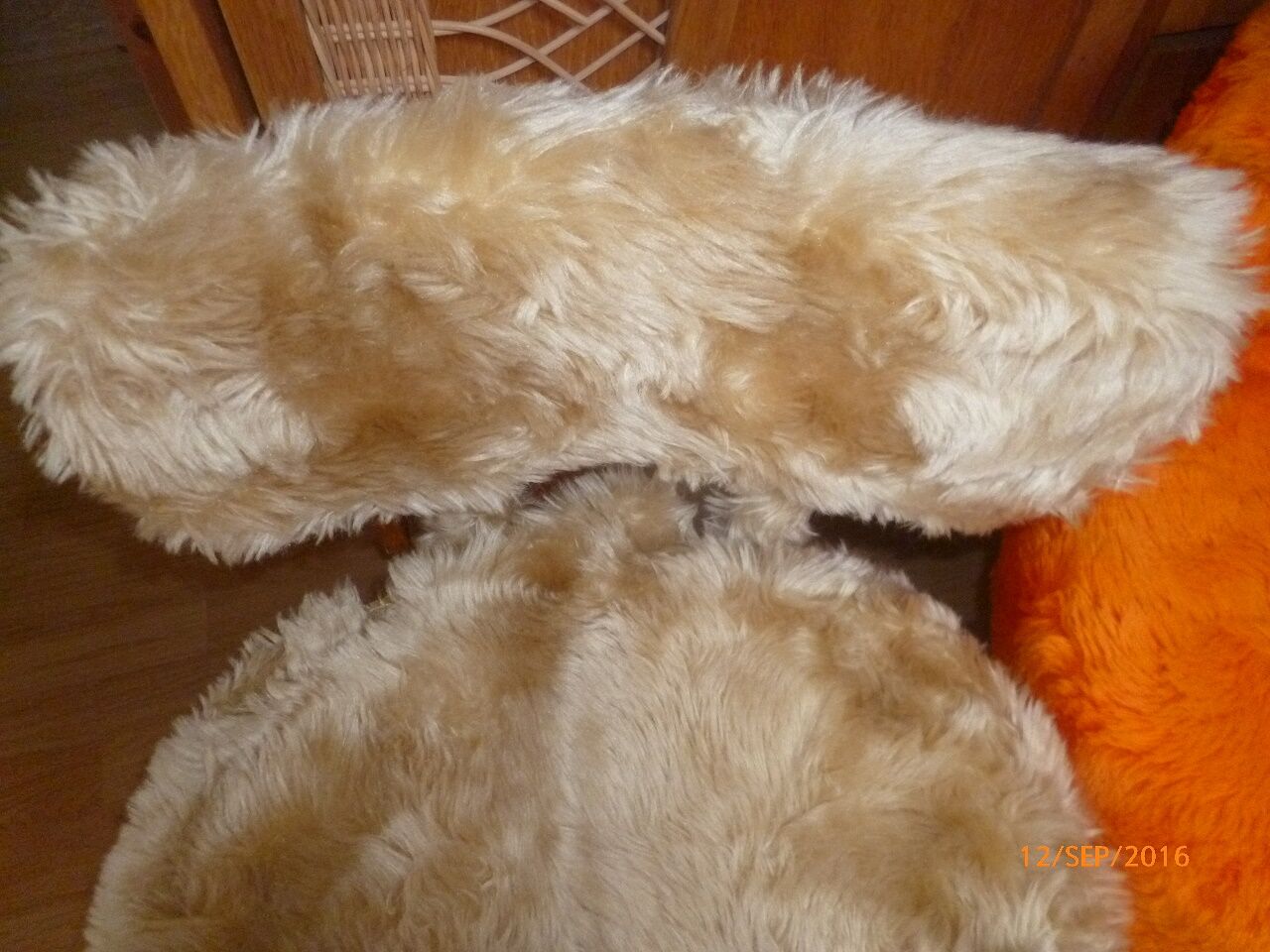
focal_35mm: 24
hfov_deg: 71.6
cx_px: 635
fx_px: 881
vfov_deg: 56.8
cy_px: 476
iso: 400
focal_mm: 4.3
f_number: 2.5
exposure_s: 1/60
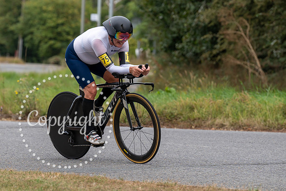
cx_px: 108
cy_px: 93
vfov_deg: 5.7
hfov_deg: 8.5
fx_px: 1928
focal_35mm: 243
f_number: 4
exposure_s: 1/1000
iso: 320
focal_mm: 150
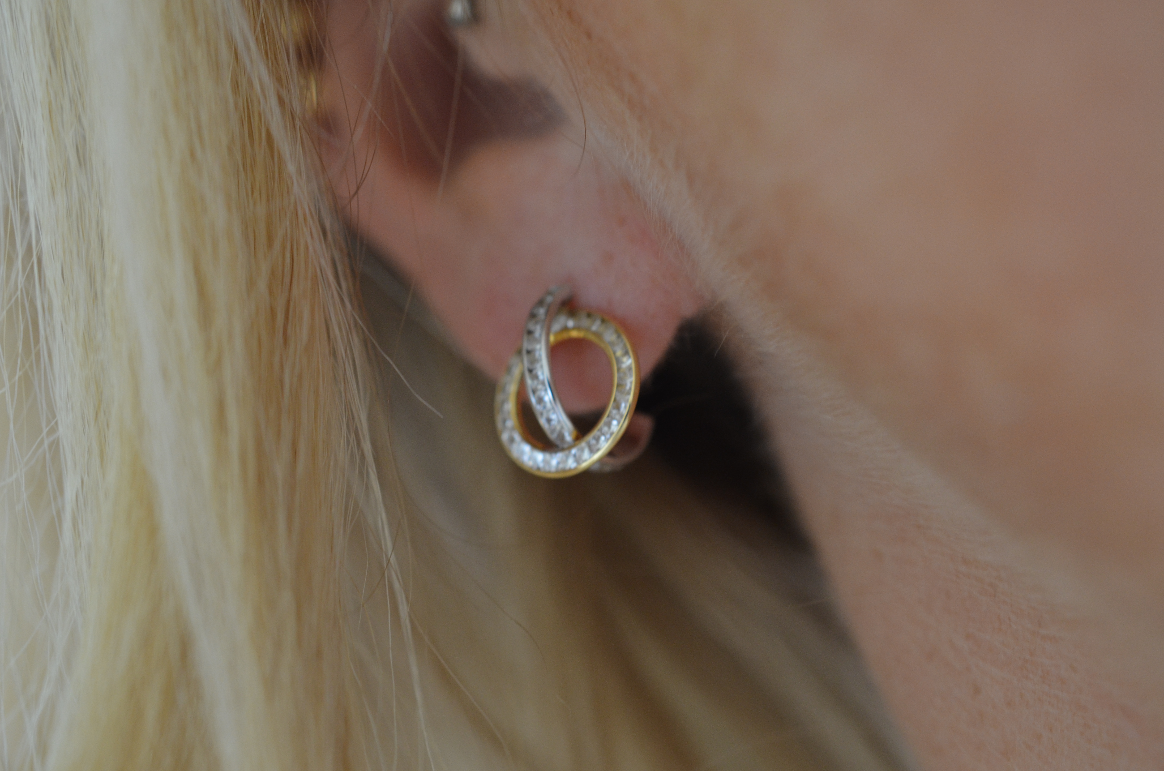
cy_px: 386
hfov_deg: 33.5
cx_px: 582
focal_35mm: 60
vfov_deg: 22.5
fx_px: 1936
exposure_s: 1/60
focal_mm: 40
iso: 800
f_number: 4.5
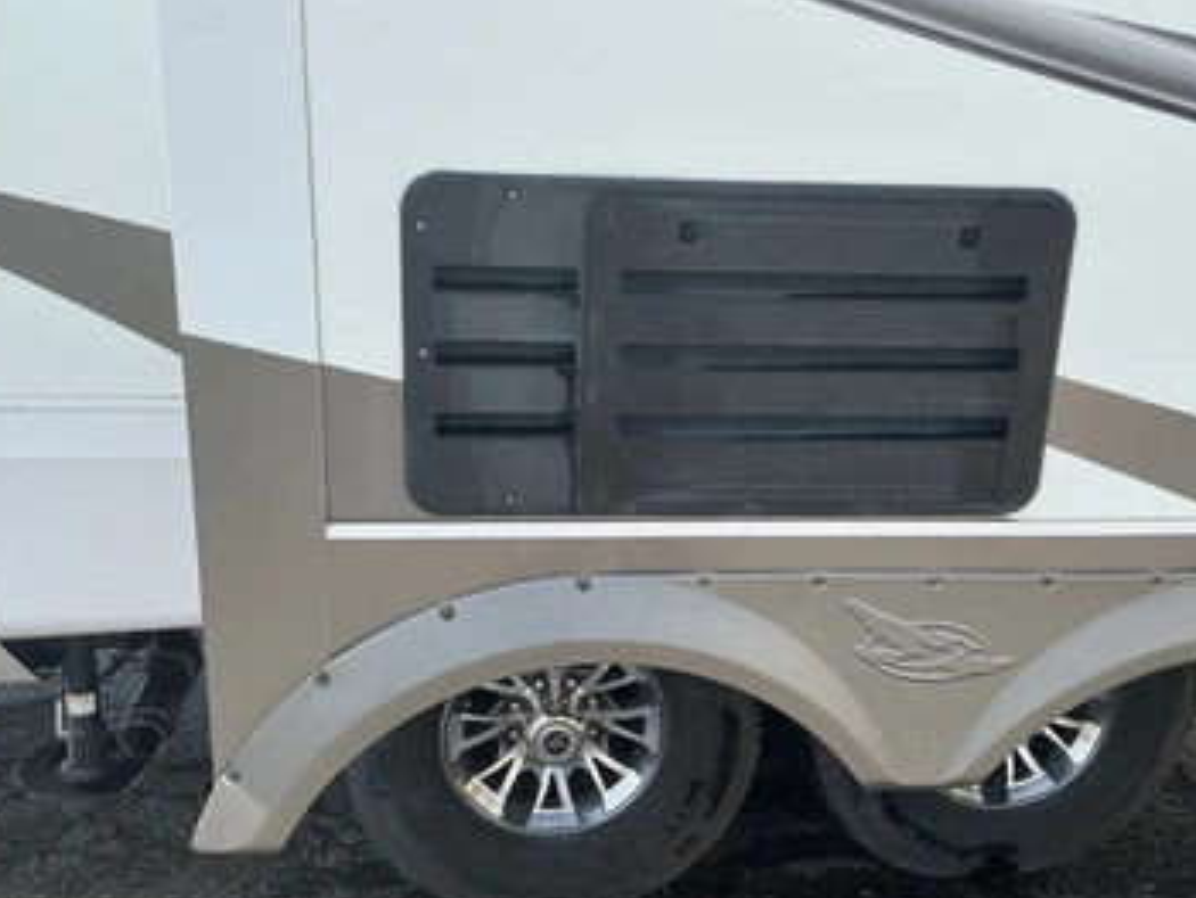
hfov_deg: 56.7
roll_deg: -2.7
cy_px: 423
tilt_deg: -11.3
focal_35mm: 32
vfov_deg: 44.2
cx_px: 636
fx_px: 1106
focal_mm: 3
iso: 25
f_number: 1.8
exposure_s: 1/574
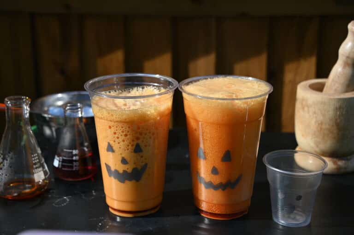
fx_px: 766
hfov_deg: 26.0
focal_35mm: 78
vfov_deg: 17.5
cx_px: 177
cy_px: 118
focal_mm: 78
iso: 100
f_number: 6.3
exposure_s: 1/250
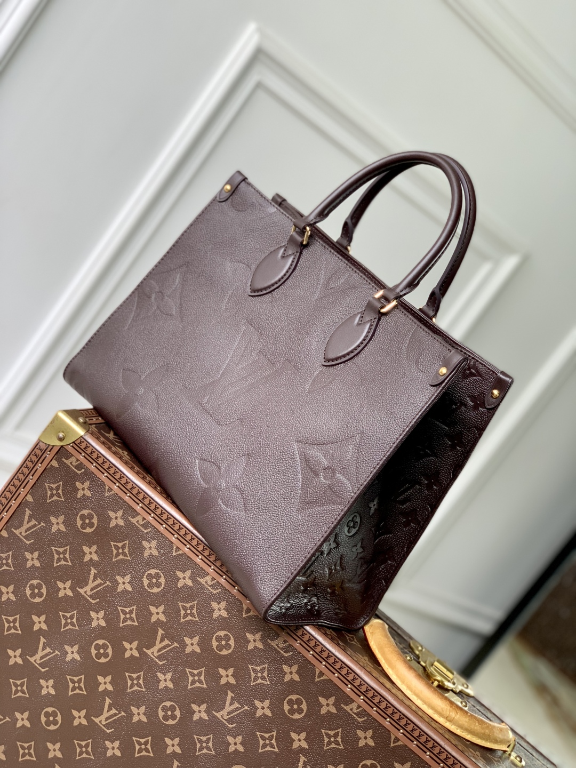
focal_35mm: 52
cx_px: 288
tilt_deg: -8.5
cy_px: 384
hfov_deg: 28.0
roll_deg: -36.5
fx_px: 1154
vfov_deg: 36.8
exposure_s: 1/122
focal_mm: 6
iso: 32
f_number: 2.4
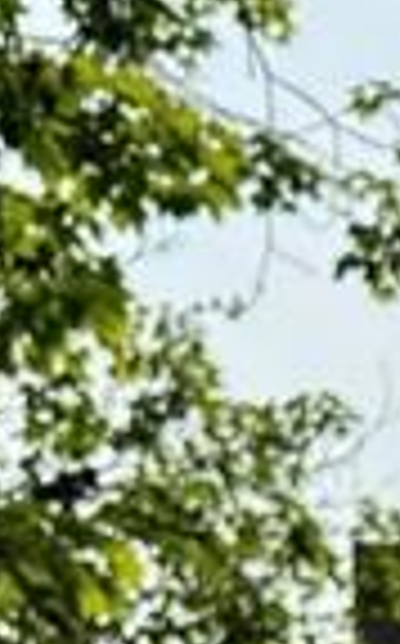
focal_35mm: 182
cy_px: 1477
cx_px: 903
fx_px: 3184
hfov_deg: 6.9
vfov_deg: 10.2
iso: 100
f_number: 1.78
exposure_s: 1/3953
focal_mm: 6.76
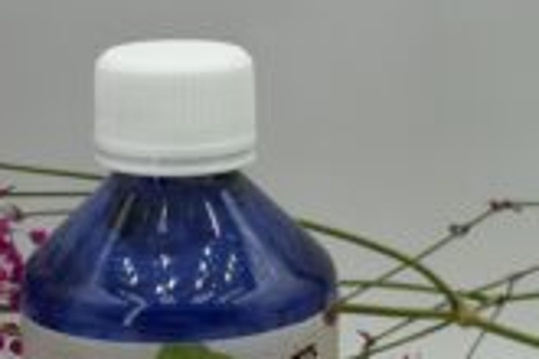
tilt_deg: -16.6
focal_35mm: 121
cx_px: 140
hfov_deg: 16.8
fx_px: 1811
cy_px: 359
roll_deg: +0.2
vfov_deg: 11.2
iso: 64
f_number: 1.78
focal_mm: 6.76
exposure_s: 1/3891
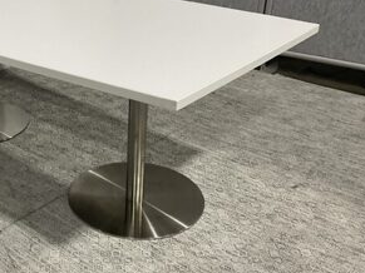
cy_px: 136
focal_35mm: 50
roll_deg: +0.3
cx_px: 63
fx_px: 527
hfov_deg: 36.6
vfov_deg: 29.1
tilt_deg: -26.9
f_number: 1.8
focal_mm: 3
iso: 100
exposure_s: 1/60
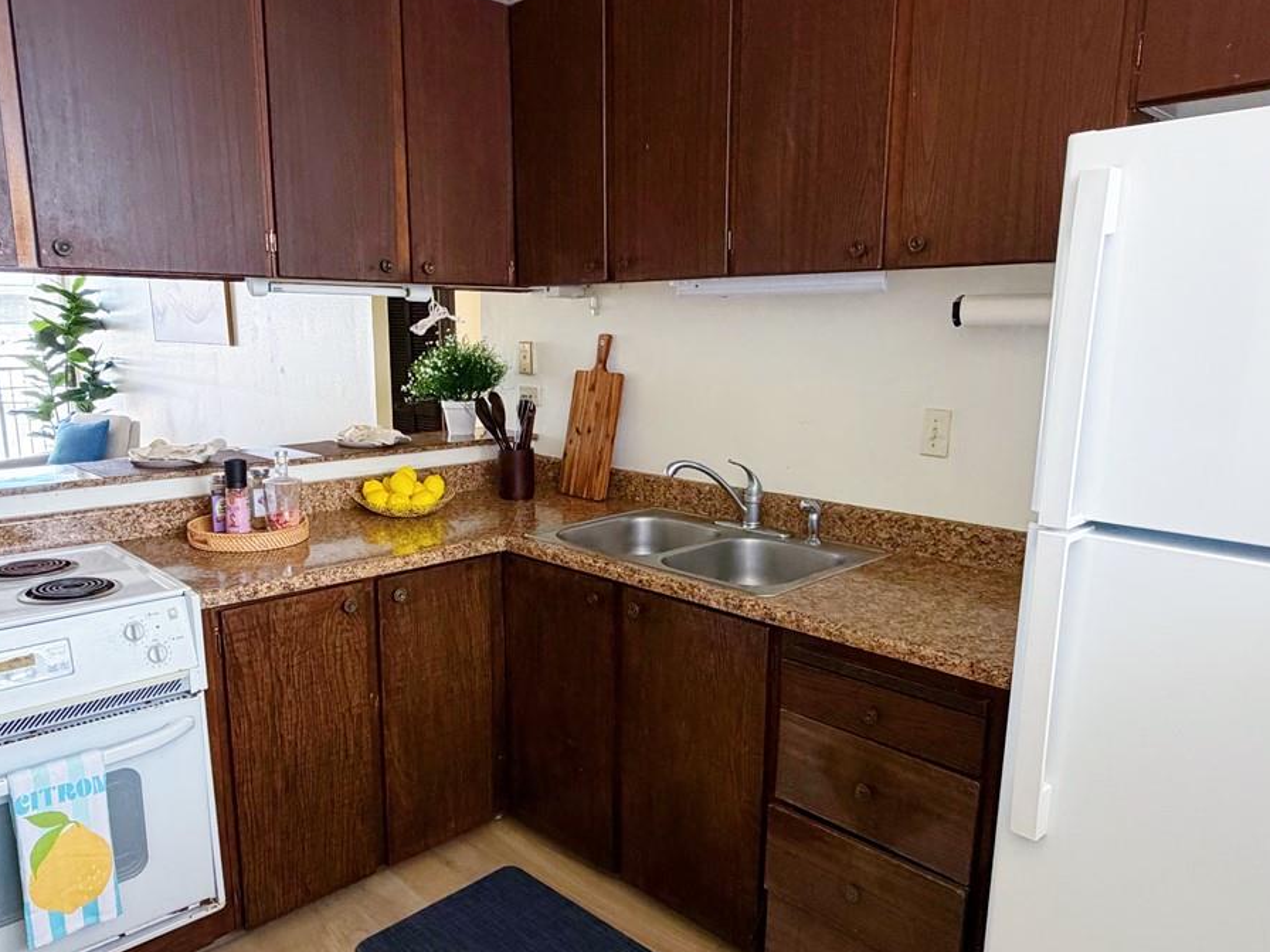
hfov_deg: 69.4
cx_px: 605
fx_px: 917
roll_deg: -0.1
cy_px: 510
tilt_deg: -12.1
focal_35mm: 25
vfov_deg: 54.8
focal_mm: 2.22
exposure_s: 1/120
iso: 320
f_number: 2.2
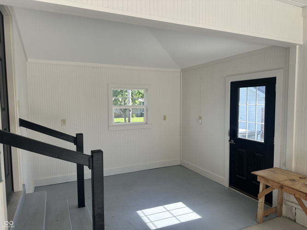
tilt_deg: -3.7
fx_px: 213
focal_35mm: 24
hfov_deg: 71.6
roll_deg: -0.2
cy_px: 115
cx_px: 154
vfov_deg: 56.8
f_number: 1.78
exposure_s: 1/464
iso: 80
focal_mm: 6.86
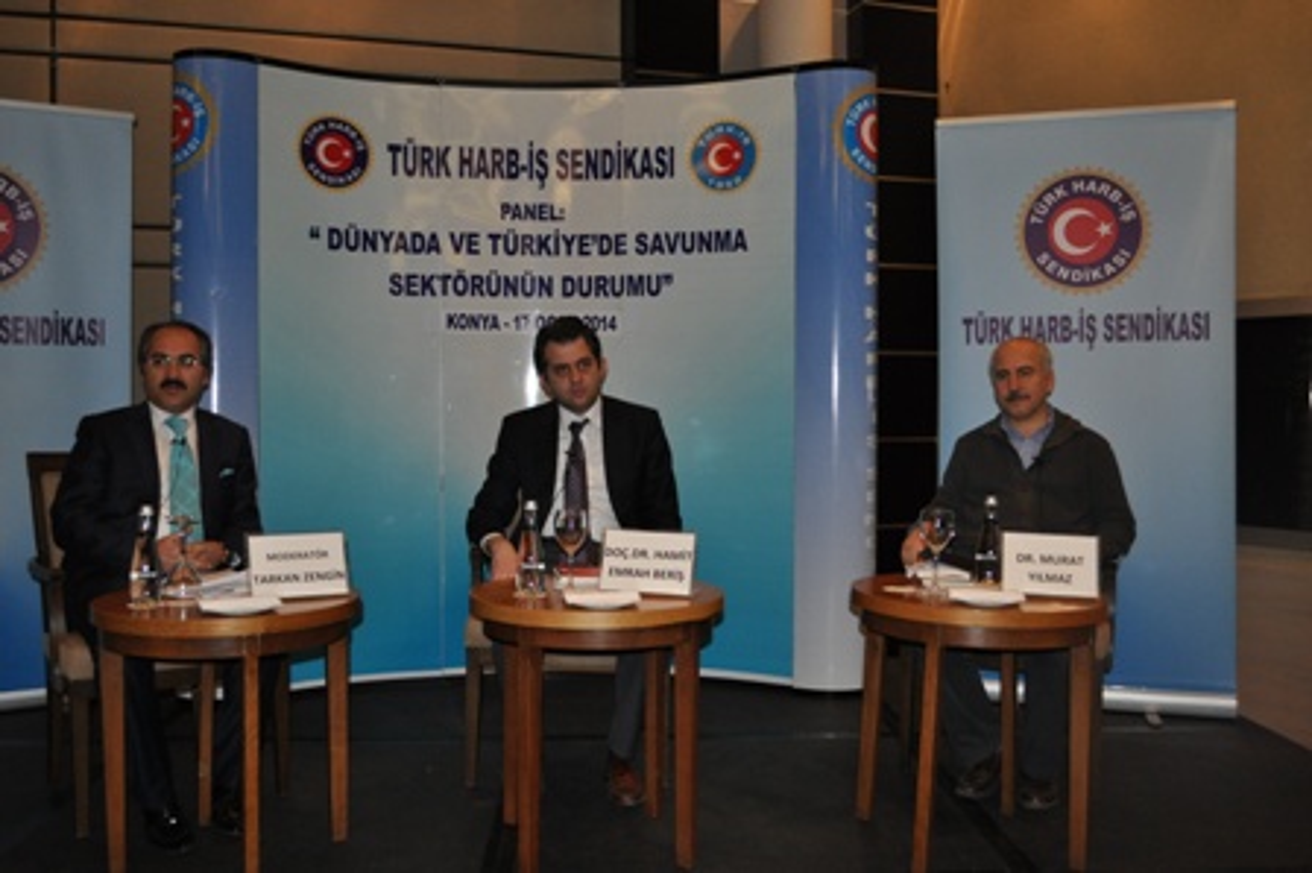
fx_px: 1202
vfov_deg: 39.9
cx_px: 656
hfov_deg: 57.3
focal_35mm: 33
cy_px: 436
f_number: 4
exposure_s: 1/60
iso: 800
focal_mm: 22
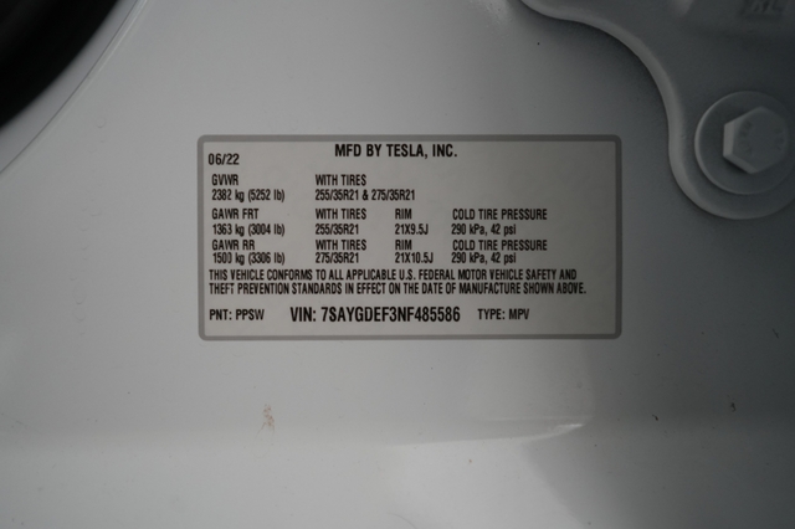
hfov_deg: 67.4
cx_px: 398
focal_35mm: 27
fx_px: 596
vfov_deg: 47.9
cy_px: 264
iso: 1000
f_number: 2.8
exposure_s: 1/60
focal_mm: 27
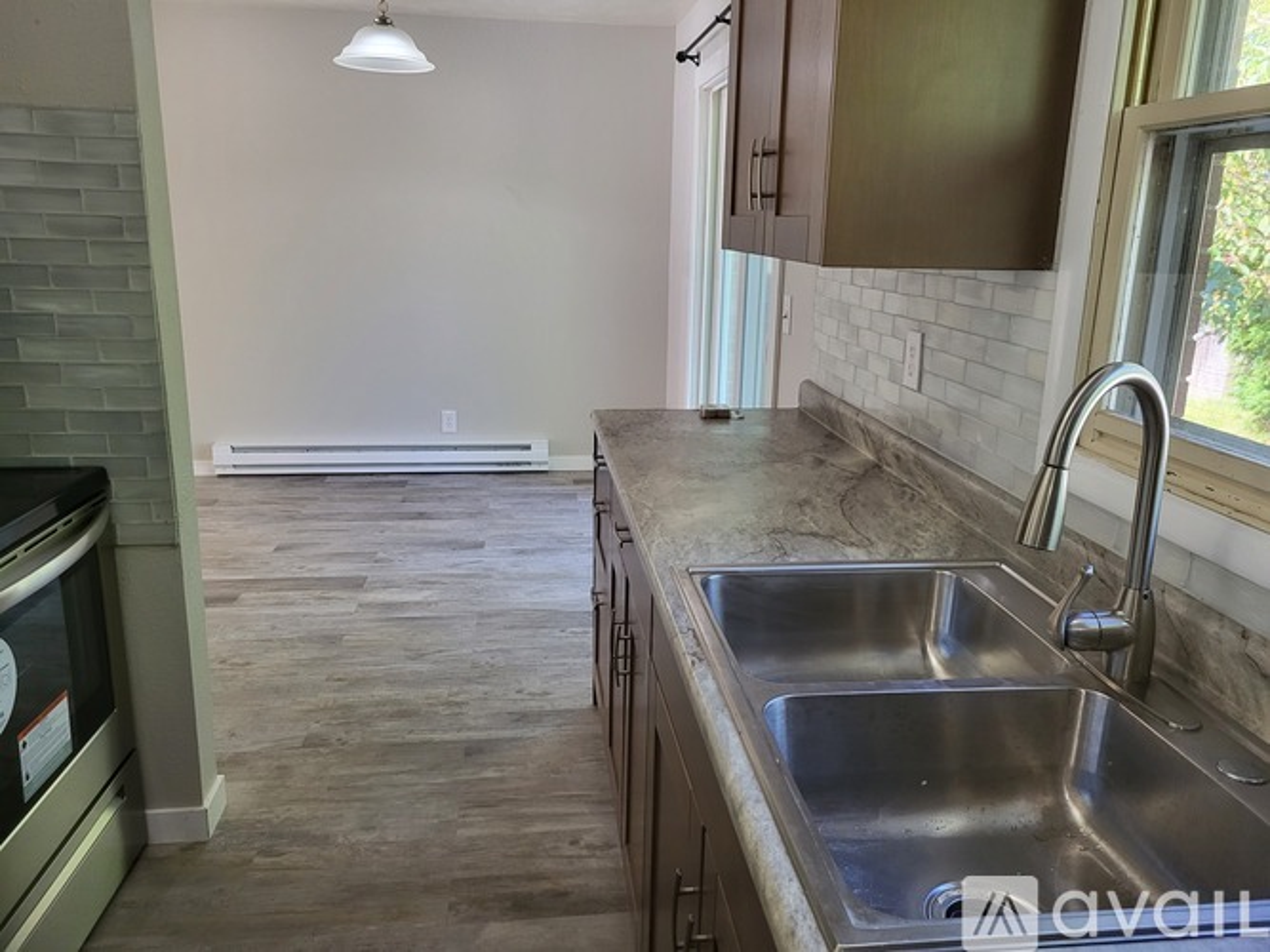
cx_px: 635
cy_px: 476
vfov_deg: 53.0
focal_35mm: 26
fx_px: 954
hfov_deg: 67.3
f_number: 1.8
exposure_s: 1/120
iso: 250
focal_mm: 5.4
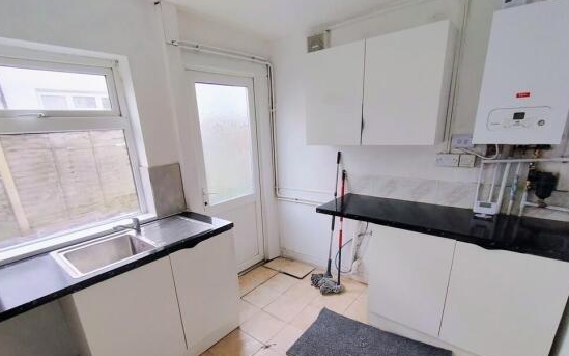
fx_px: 279
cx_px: 273
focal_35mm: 18
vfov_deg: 64.3
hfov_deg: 91.1
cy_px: 215
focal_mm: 1.66
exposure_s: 1/25
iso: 188
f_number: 2.2
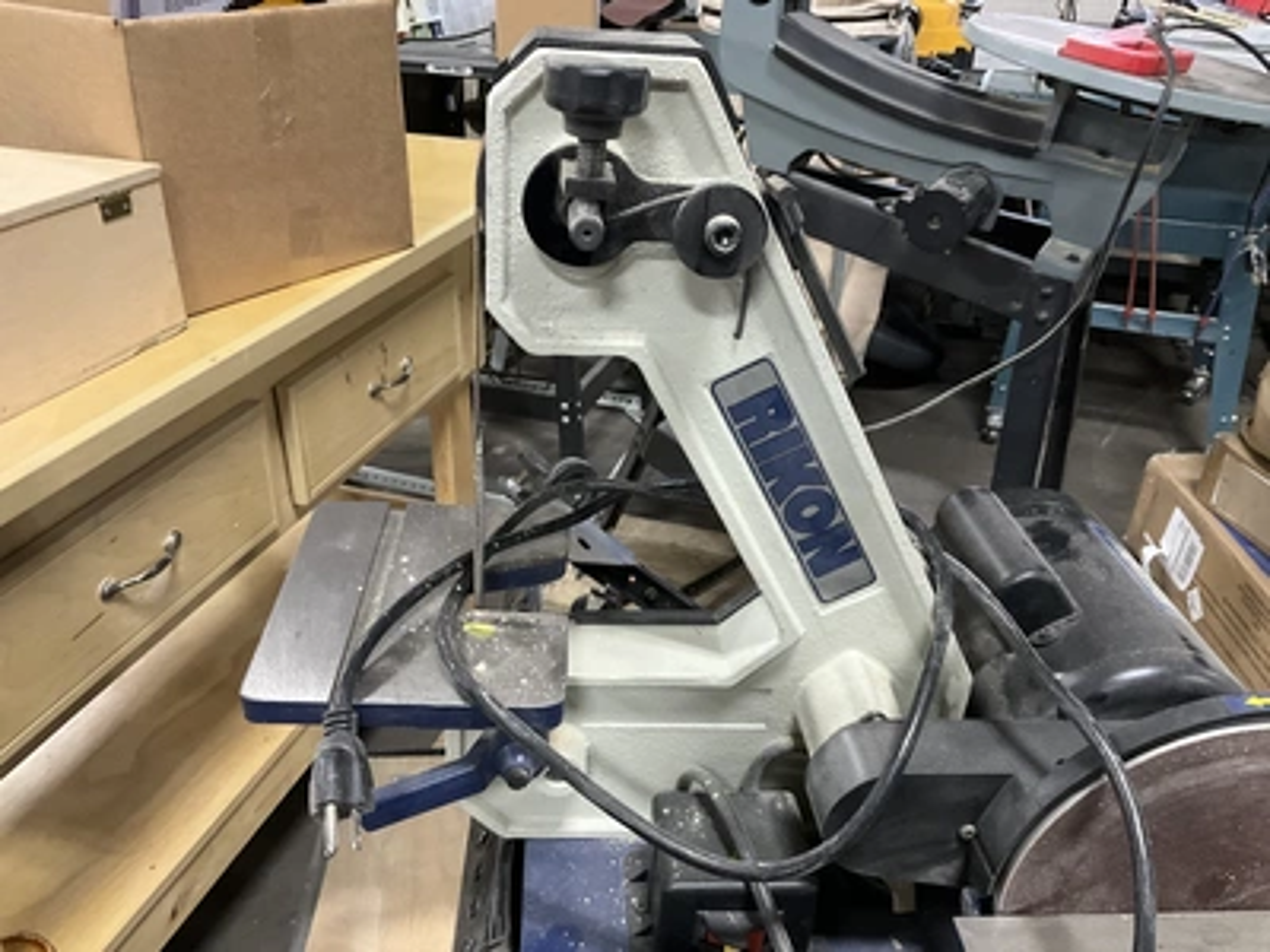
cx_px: 635
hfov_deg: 61.7
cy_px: 476
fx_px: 1064
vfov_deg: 48.2
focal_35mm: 29
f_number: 1.8
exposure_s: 1/40
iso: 250
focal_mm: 3
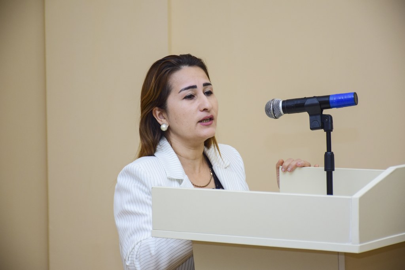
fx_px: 1603
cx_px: 202
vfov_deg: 9.6
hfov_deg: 14.4
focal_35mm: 142
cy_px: 135
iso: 400
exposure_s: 1/80
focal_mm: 95
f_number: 5.3
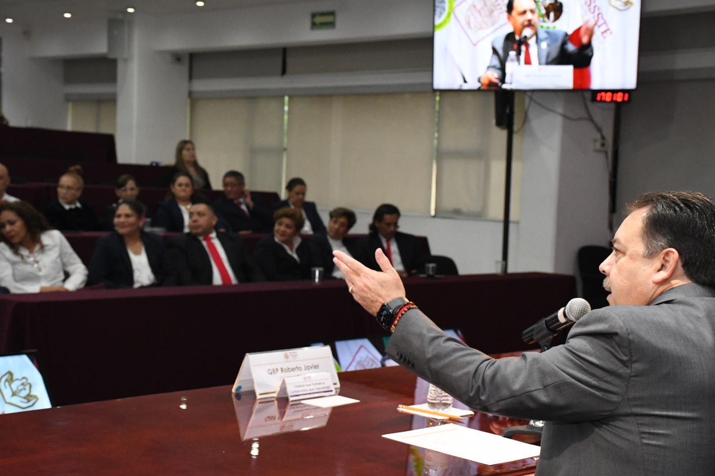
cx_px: 358
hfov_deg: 31.9
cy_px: 238
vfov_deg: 21.6
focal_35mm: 63
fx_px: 1251
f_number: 7.1
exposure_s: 1/125
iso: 4000
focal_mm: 42
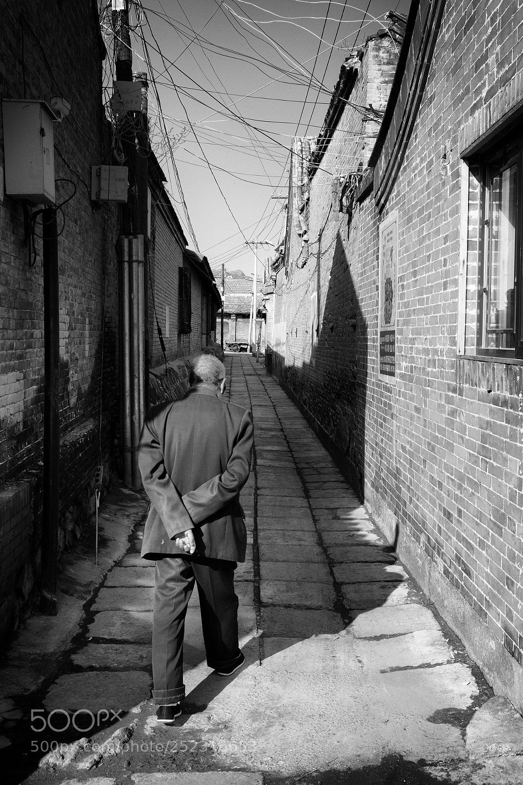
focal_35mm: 40
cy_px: 392
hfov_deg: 33.4
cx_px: 262
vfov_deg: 48.5
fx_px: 872
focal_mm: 26.5
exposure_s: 1/340
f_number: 10
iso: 400
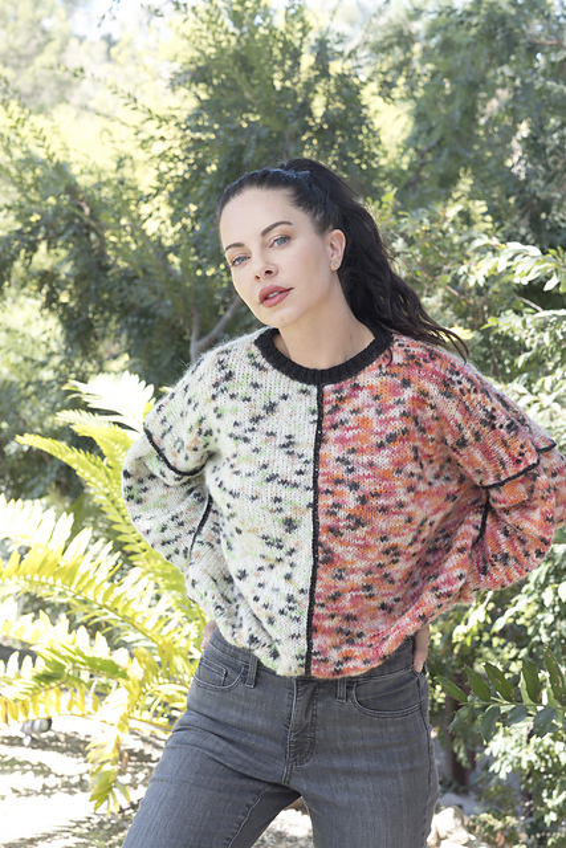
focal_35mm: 84
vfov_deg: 24.2
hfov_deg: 16.3
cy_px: 424
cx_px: 283
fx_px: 1980
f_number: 7.1
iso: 800
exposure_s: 1/250
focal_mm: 56
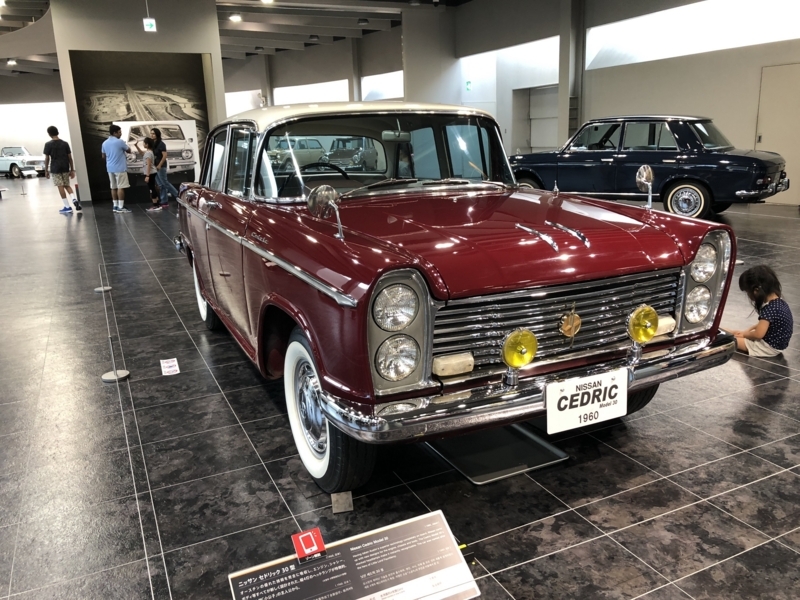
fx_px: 647
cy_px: 300
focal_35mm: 28
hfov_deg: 63.4
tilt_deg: -15.8
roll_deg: +2.1
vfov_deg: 49.7
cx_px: 400
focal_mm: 3.99
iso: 40
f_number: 1.8
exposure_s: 1/24
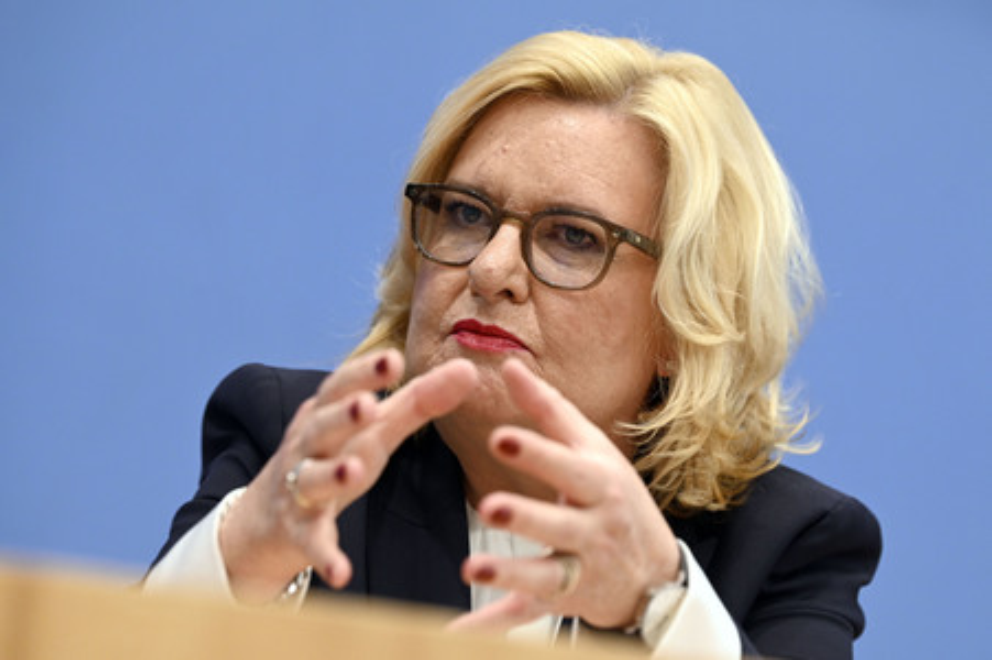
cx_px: 496
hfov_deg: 12.5
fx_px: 4543
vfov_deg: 8.3
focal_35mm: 165
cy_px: 330
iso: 2000
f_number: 4.5
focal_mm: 165
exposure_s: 1/400
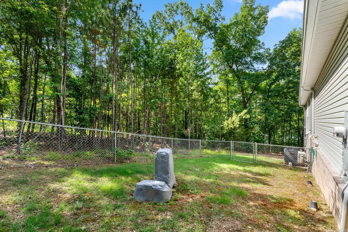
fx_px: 145
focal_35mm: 15
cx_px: 174
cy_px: 116
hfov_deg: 100.4
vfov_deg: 77.3
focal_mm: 10
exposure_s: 1/80
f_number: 9
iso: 200
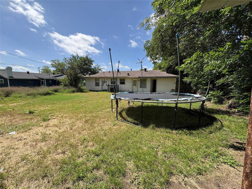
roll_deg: -0.5
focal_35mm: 14
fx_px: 102
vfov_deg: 85.7
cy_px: 94
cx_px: 126
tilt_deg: -6.2
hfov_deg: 102.1
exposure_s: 1/1370
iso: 50
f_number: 2.2
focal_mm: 2.22
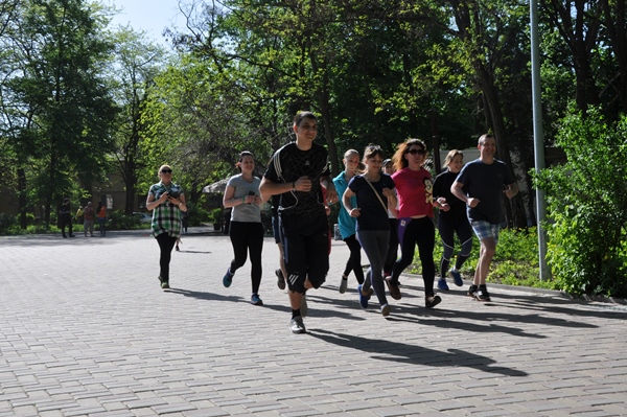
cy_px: 208
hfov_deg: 37.9
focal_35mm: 52
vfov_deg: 25.7
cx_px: 314
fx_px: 914
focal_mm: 35
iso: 200
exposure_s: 1/160
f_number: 13
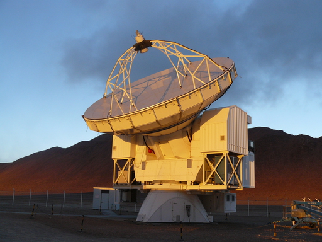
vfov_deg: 39.7
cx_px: 161
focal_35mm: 36
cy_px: 121
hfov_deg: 51.4
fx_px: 335
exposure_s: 1/100
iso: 100
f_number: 3.6
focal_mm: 6
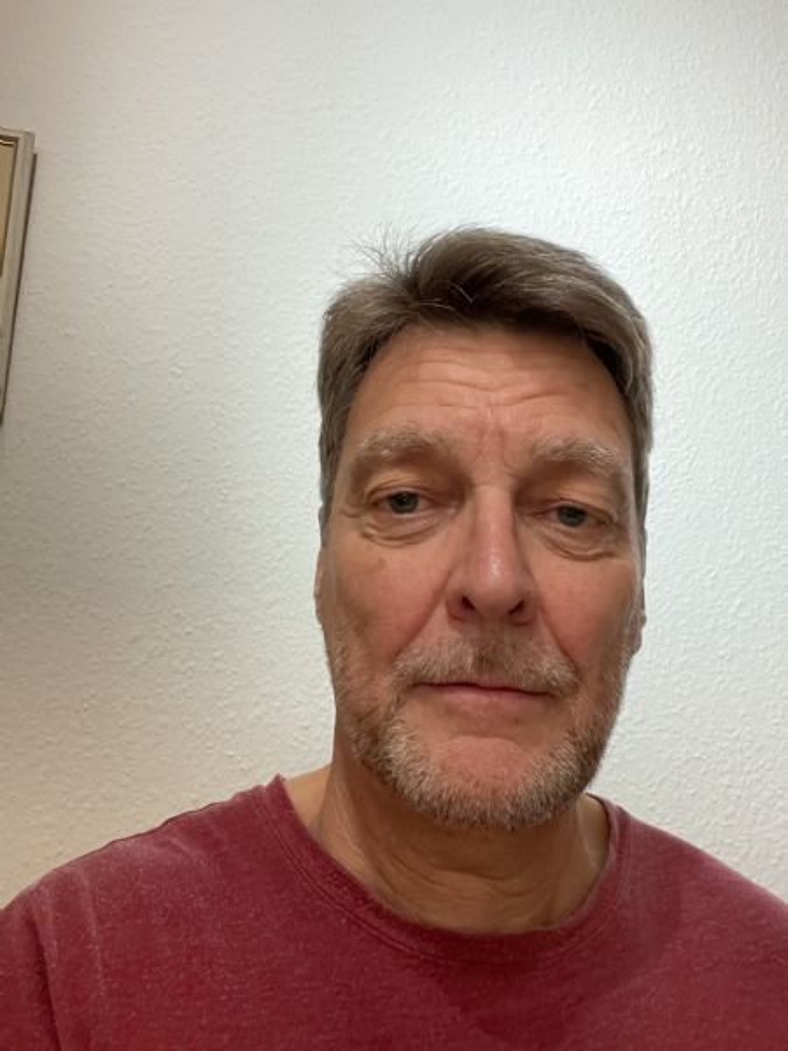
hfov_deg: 46.8
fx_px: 911
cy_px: 526
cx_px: 394
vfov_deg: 60.0
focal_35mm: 30
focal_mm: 2.71
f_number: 2.2
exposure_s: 1/33
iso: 400
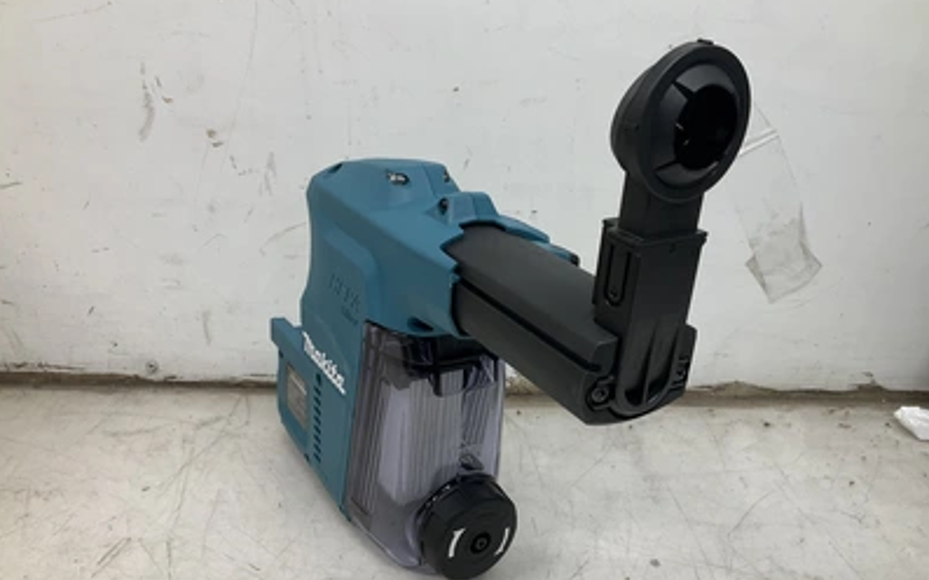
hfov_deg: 61.2
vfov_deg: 40.6
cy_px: 299
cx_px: 463
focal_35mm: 31
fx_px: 785
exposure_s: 1/120
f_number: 1.8
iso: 40
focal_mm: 3
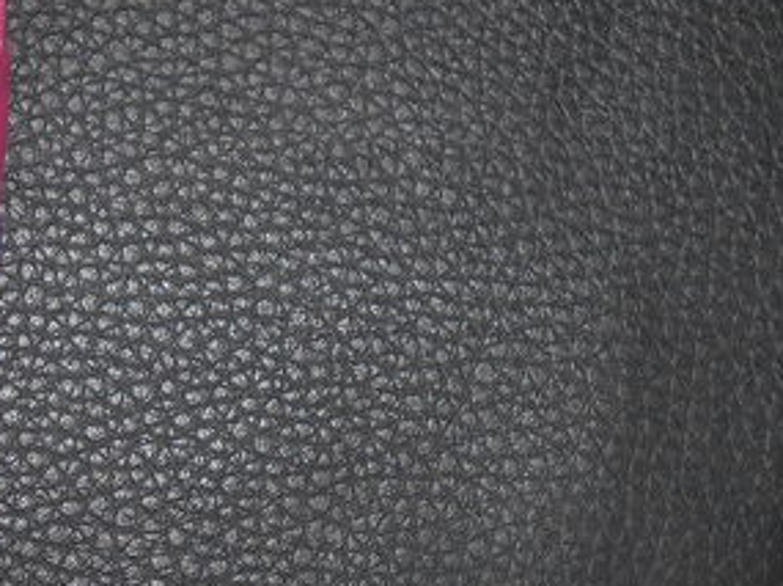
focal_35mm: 123
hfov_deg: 16.0
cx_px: 412
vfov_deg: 11.4
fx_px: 2779
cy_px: -347
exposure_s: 1/30
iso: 80
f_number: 3.7
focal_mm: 6.3
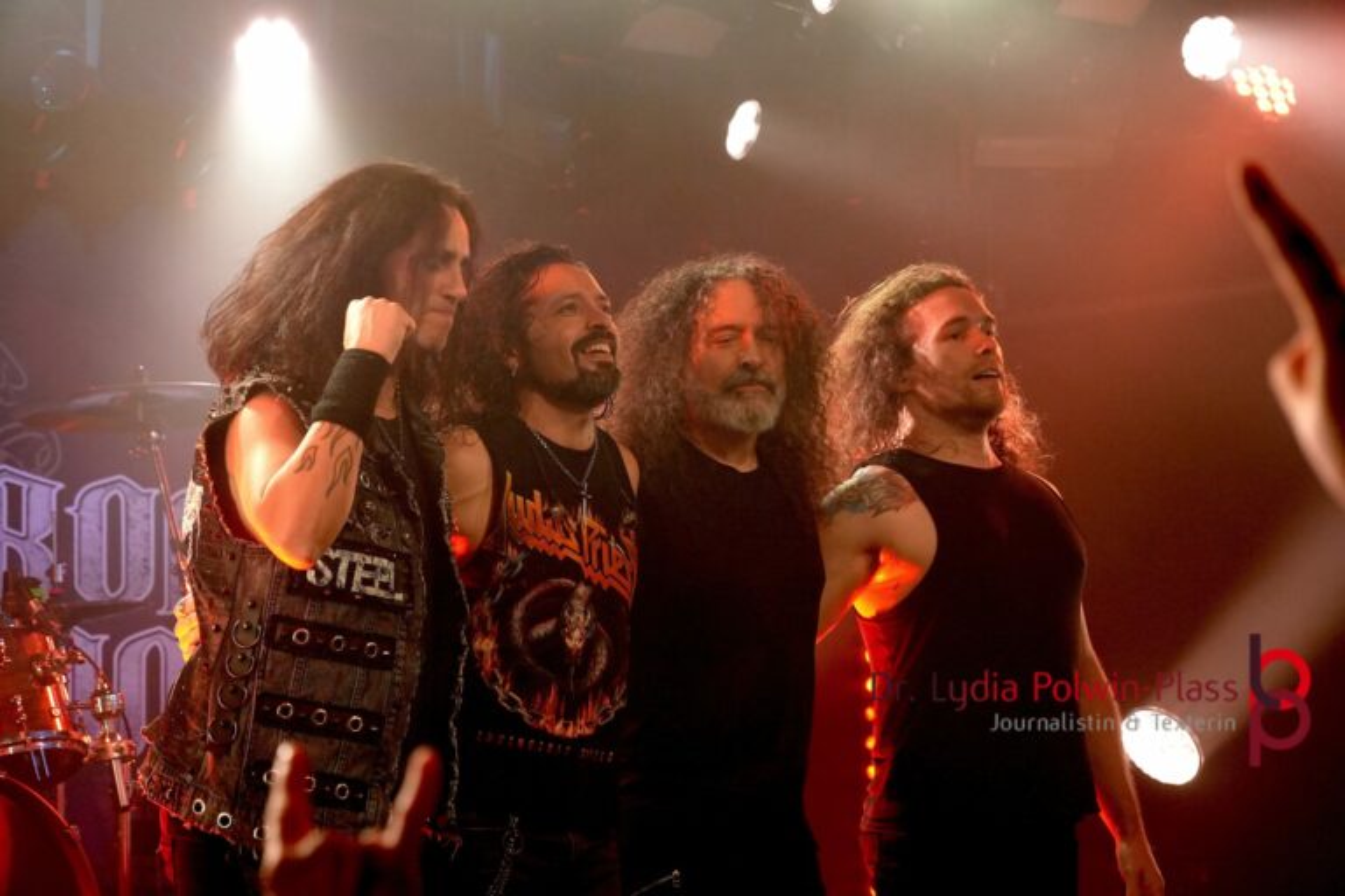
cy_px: 448
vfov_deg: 13.0
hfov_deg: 19.5
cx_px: 672
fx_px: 3923
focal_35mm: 105
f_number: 5
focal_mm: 70
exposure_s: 1/160
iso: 3200
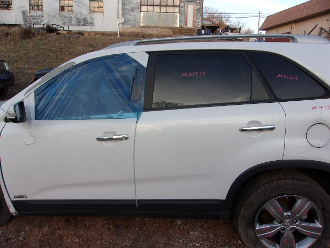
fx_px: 257
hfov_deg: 65.3
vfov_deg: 51.4
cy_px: 124
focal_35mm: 27
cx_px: 165
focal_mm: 4.9
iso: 80
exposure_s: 1/90
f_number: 3
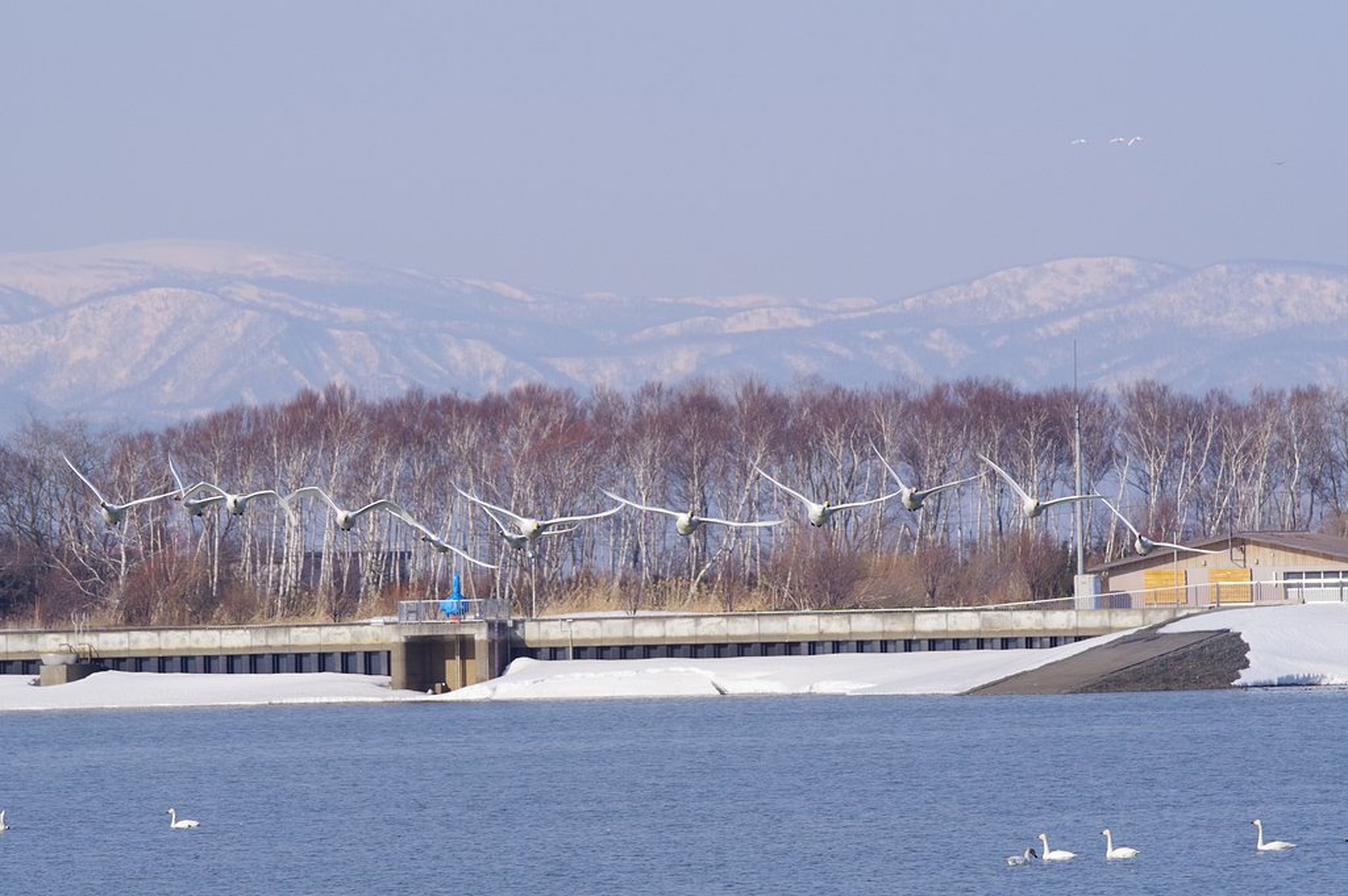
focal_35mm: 270
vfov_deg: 5.1
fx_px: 10102
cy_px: 448
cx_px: 674
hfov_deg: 7.6
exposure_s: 1/2000
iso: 800
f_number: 8
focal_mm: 180
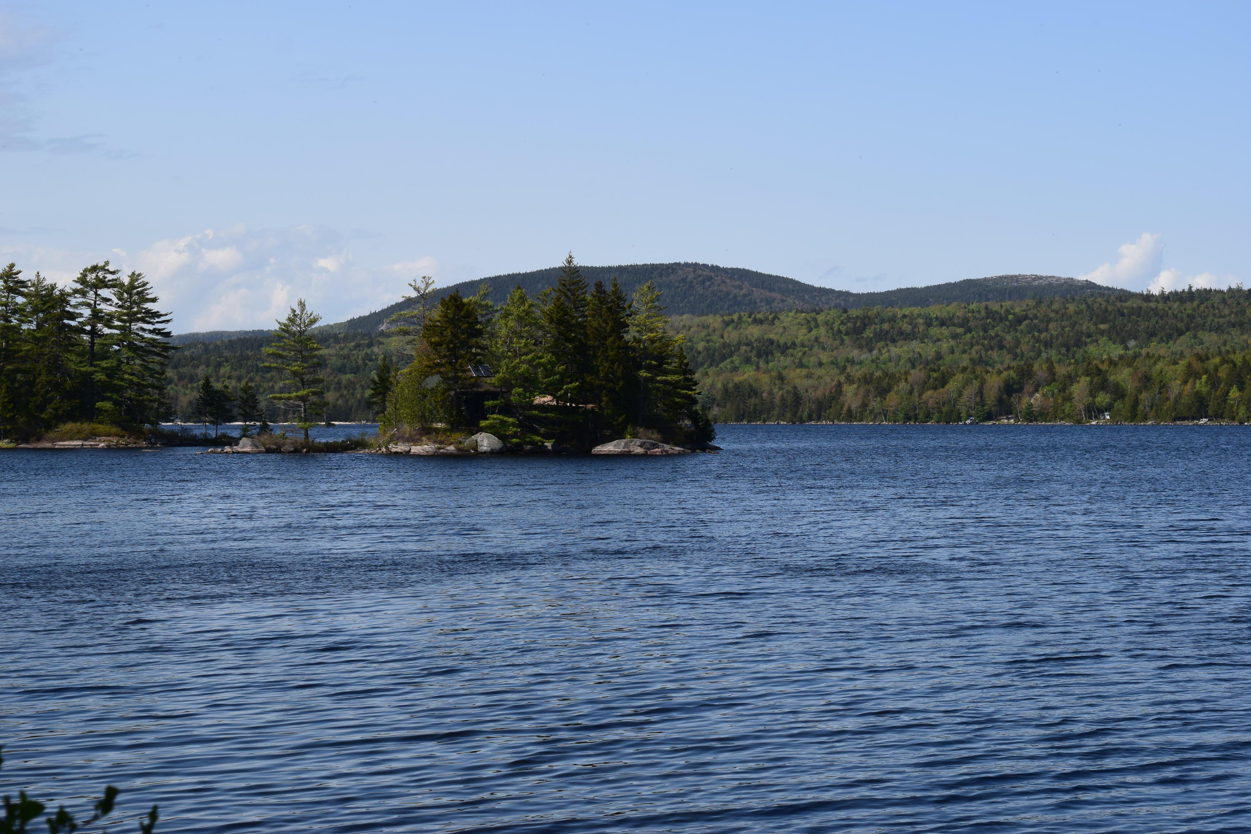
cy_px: 417
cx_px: 626
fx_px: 2867
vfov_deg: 16.6
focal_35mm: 82
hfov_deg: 24.6
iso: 200
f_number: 11
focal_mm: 55
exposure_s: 1/640
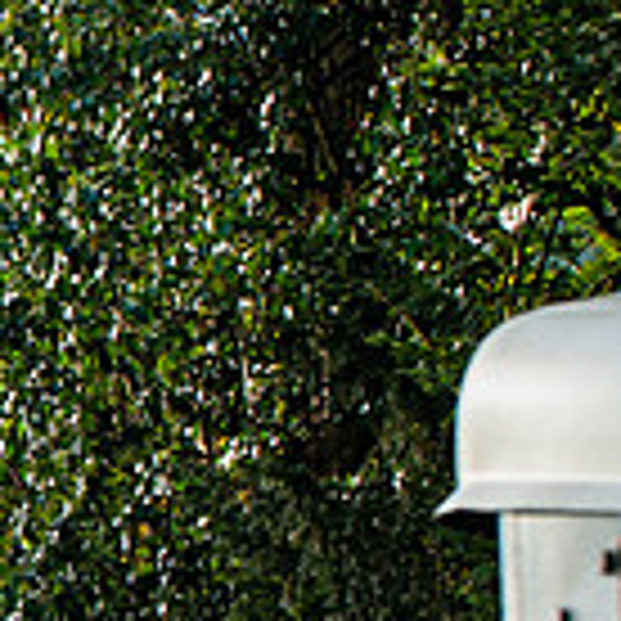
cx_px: -491
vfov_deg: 3.3
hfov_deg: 3.3
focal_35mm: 526
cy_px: 680
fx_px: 10676
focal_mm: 98
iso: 400
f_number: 7.1
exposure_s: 1/200
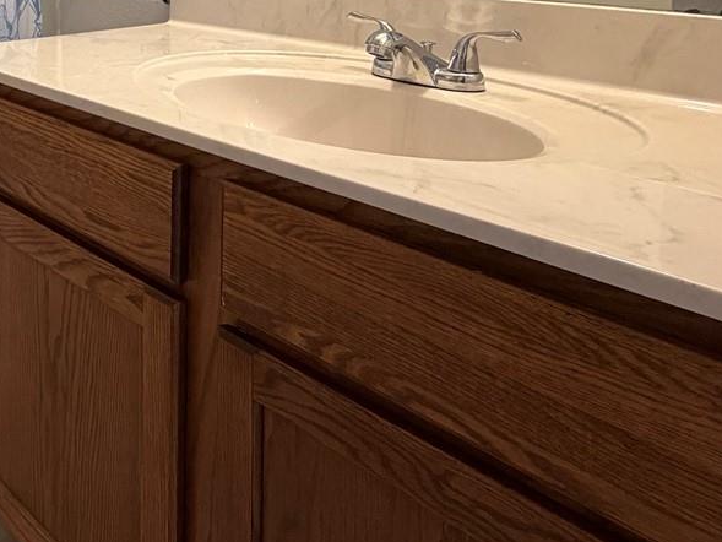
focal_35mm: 38
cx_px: 11
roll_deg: +1.4
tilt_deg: -4.3
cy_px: -39
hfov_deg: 42.7
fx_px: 793
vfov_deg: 33.4
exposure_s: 1/60
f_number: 2.2
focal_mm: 2.22
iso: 250
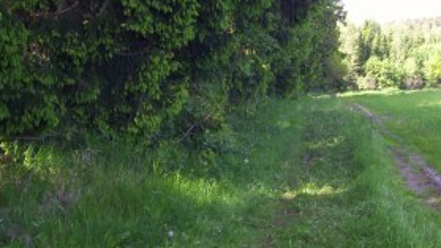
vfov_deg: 16.0
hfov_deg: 27.9
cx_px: 316
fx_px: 877
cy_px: 55
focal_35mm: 75
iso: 80
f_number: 2.9
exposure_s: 1/125
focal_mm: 5.7
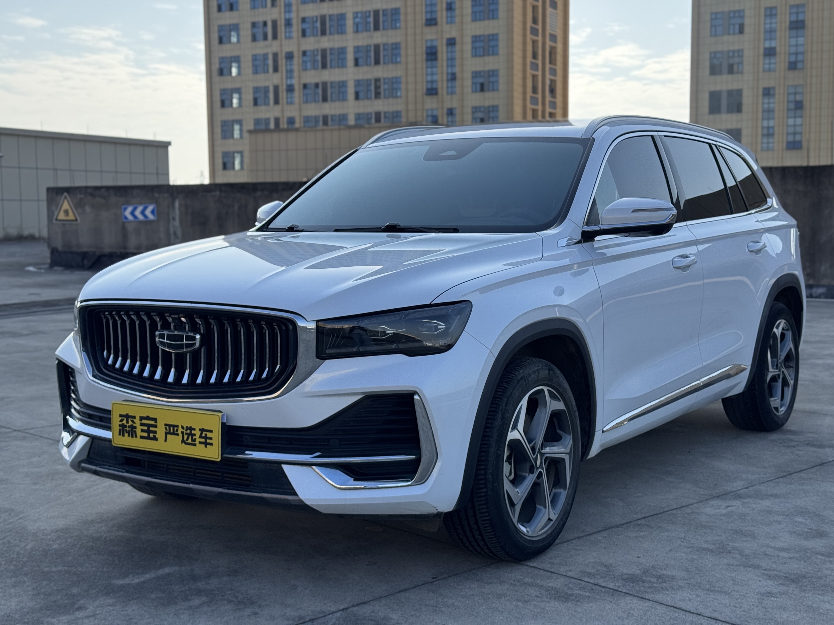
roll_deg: +0.8
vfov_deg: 30.3
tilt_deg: -4.7
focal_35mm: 48
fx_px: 1156
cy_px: 312
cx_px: 417
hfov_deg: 39.7
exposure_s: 1/2611
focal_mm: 6.76
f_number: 1.78
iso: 64
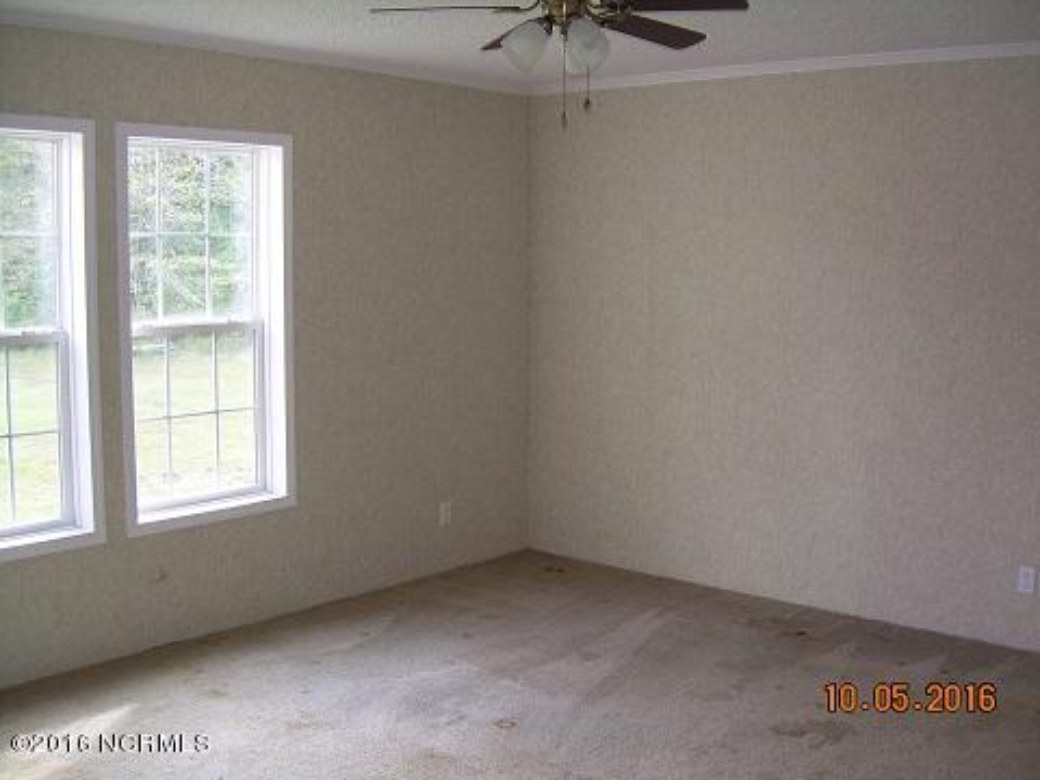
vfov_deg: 37.7
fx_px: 1142
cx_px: 520
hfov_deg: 49.0
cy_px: 390
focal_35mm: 38
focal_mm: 6.3
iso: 50
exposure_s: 1/30
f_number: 2.8
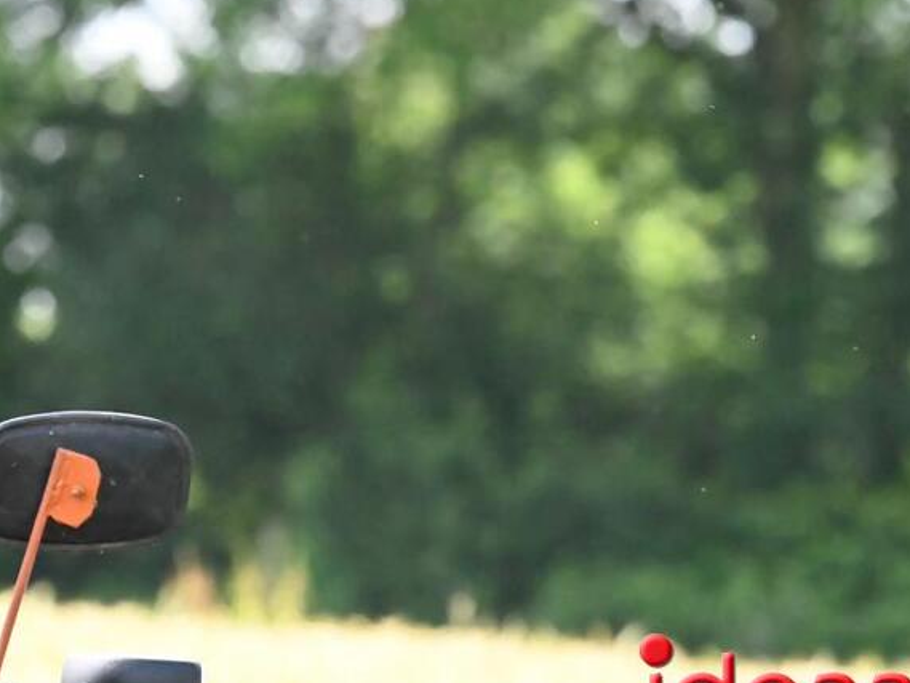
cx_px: 229
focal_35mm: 670
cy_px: 286
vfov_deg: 2.2
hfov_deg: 3.0
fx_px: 17617
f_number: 11
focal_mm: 400
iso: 32000
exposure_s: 1/8000
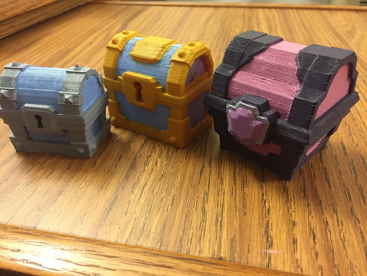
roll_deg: +2.3
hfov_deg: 61.7
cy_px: 138
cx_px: 184
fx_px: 308
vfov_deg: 48.2
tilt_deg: -32.7
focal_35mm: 29
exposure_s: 1/20
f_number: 2.2
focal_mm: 4.15
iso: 250
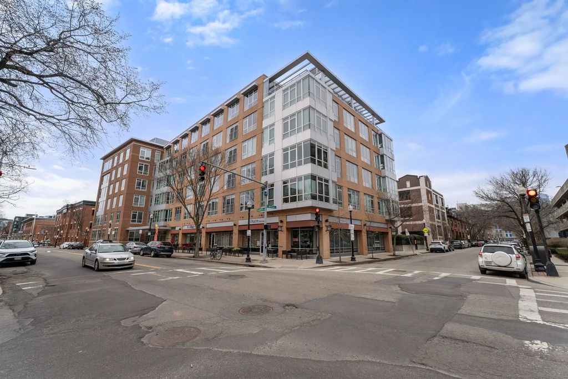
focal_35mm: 15
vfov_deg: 77.3
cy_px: 190
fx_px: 237
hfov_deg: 100.4
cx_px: 284
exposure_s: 1/1250
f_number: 4
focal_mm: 10
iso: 320
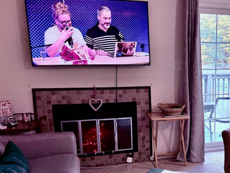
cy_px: 117
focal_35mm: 47
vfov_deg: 30.6
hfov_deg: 37.7
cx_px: 209
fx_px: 312
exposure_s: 1/120
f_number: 1.78
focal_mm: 6.76
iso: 125
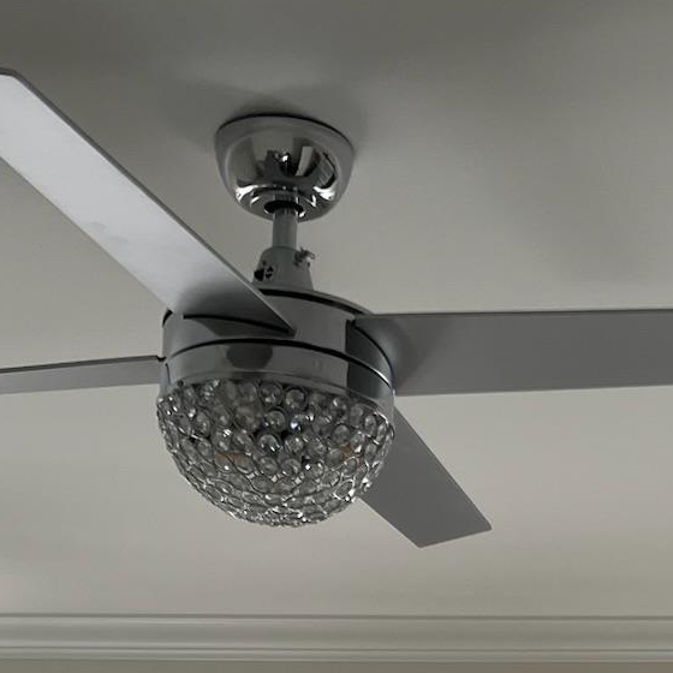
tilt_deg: +4.3
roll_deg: -0.7
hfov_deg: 20.4
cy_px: 916
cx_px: 561
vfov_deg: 18.9
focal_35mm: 84
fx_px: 1848
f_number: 1.5
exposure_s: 1/120
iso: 100
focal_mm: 5.7
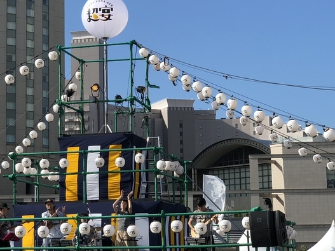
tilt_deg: +10.9
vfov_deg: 14.6
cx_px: 108
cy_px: 85
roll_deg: +1.5
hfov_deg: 19.4
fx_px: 977
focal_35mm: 101
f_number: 2.4
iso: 16
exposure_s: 1/1245
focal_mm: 6
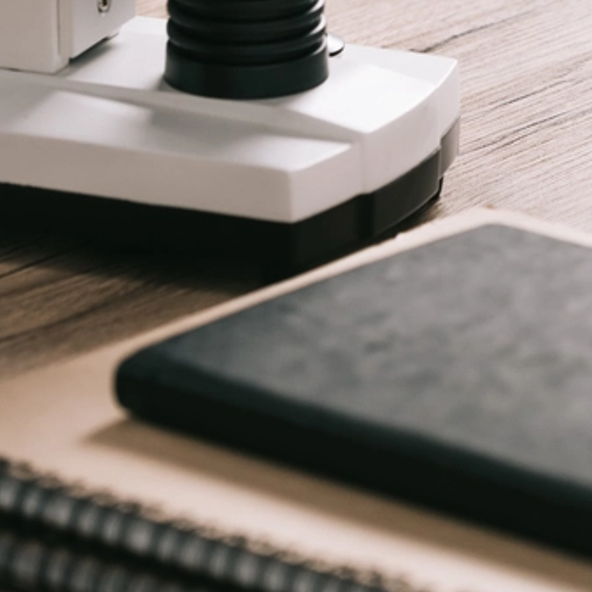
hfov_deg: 3.8
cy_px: -137
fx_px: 8765
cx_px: 1195
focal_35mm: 453
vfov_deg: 3.9
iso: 400
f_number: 4.5
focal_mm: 120
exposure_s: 1/200
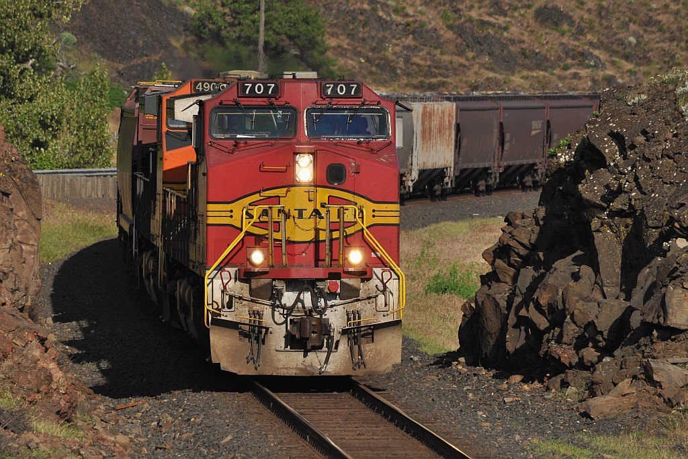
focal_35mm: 360
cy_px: 230
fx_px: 6880
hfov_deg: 5.7
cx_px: 344
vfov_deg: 3.8
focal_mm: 240
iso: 400
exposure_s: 1/3200
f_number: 7.1
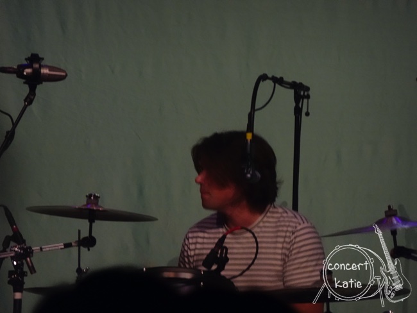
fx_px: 5290
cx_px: 208
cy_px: 156
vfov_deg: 3.4
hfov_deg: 4.5
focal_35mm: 439
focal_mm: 71.48
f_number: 6.3
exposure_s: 1/60
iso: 1000
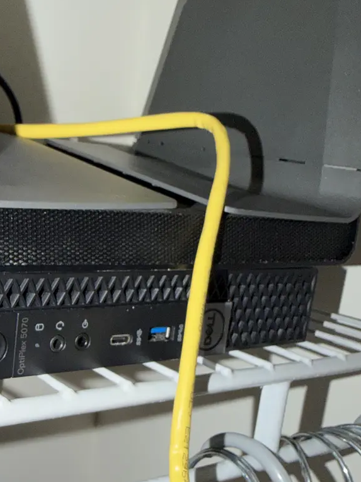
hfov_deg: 31.4
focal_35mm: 44
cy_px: 341
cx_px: 37
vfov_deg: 42.1
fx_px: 612
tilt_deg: -12.2
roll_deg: -5.4
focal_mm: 2.22
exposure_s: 1/60
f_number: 2.2
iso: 40
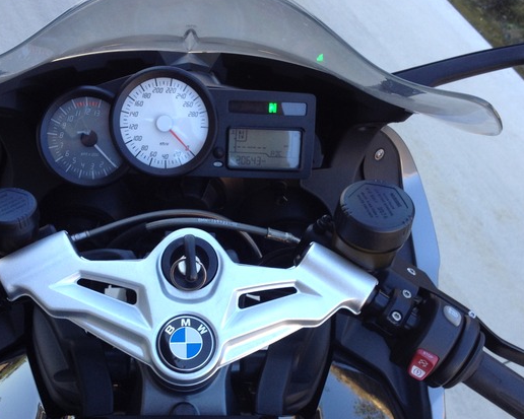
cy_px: 261
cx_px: 234
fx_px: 822
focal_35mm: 53
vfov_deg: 28.5
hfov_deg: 35.3
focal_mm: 4.28
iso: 50
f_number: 2.4
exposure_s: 1/120
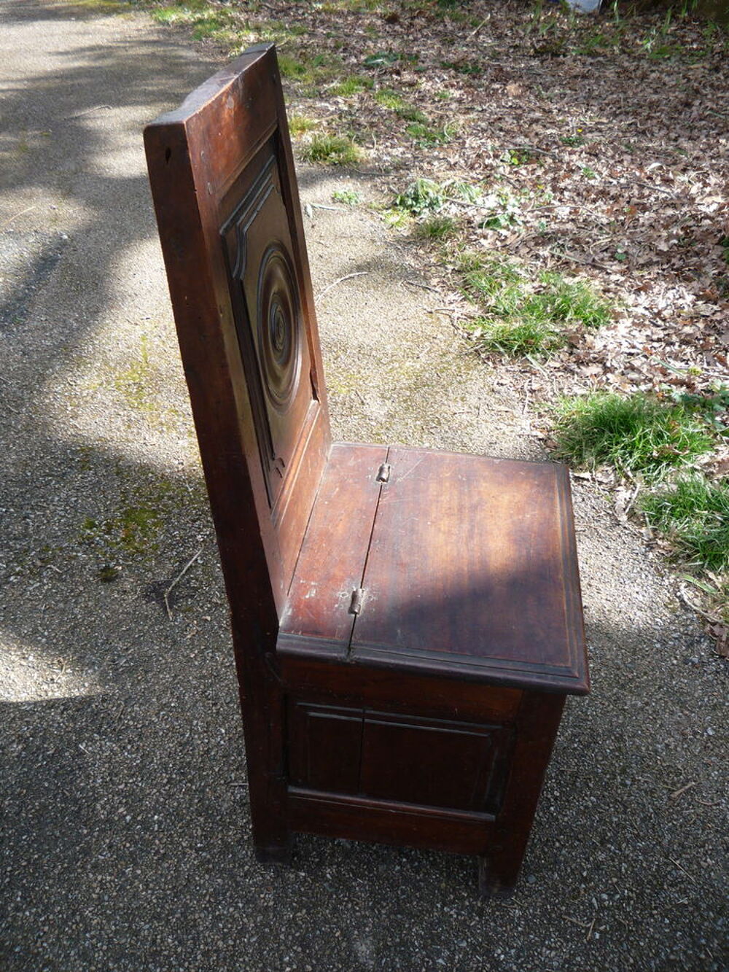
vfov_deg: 60.0
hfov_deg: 46.8
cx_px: 364
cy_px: 486
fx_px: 842
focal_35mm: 30
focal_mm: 5.2
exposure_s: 1/125
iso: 100
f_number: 4
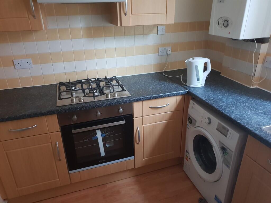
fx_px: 204
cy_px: 102
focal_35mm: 26
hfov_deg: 67.3
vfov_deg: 53.1
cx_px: 136
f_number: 1.5
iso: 250
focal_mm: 4.3
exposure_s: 1/15
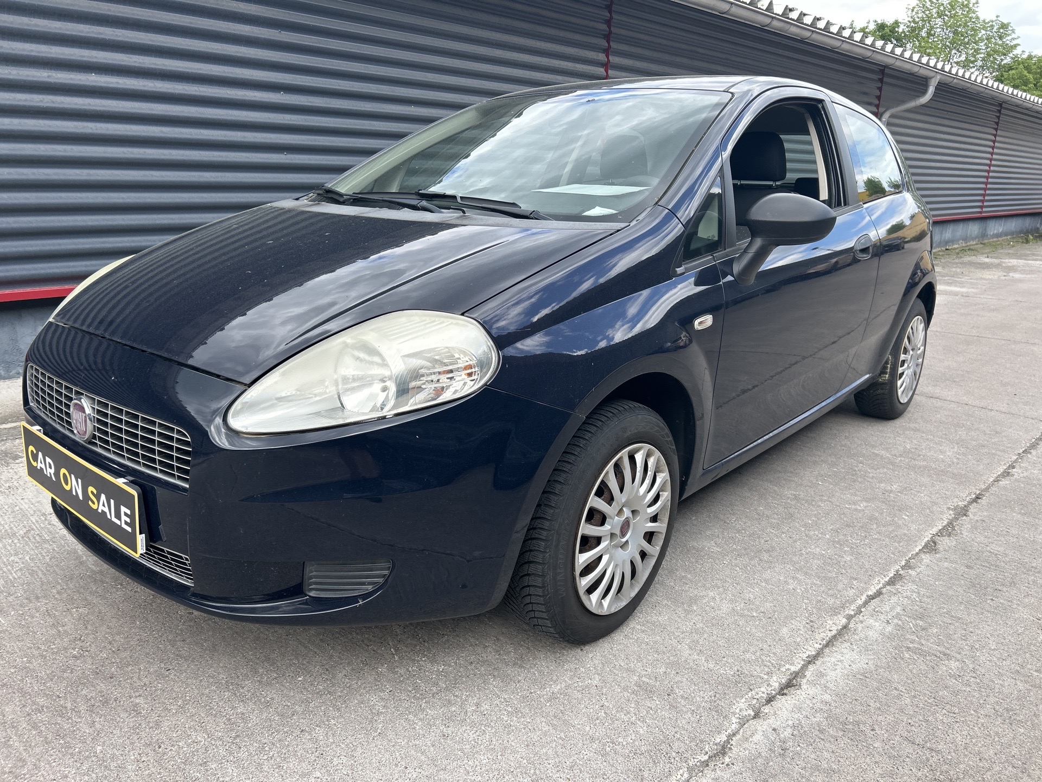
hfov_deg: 67.3
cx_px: 521
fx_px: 783
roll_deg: -0.1
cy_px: 391
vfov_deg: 53.1
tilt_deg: -14.8
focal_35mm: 26
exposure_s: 1/982
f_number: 1.5
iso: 50
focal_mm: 5.7
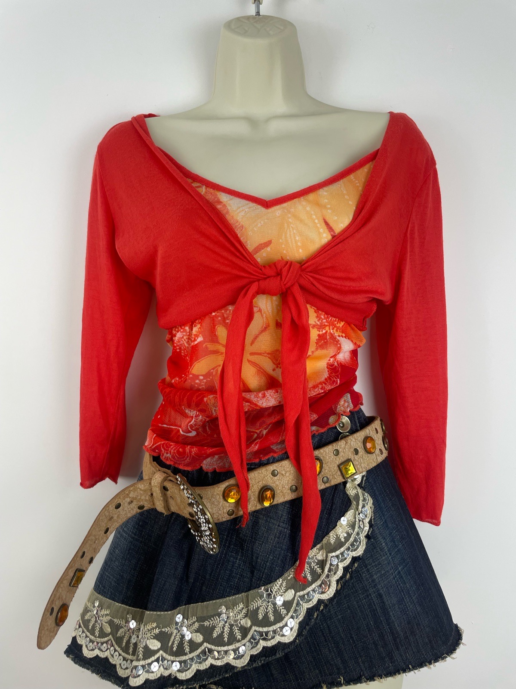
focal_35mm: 26
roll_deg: +1.3
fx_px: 517
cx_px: 258
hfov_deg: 53.1
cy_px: 344
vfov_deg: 67.3
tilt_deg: -0.6
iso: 40
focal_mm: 4.2
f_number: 1.6
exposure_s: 1/100
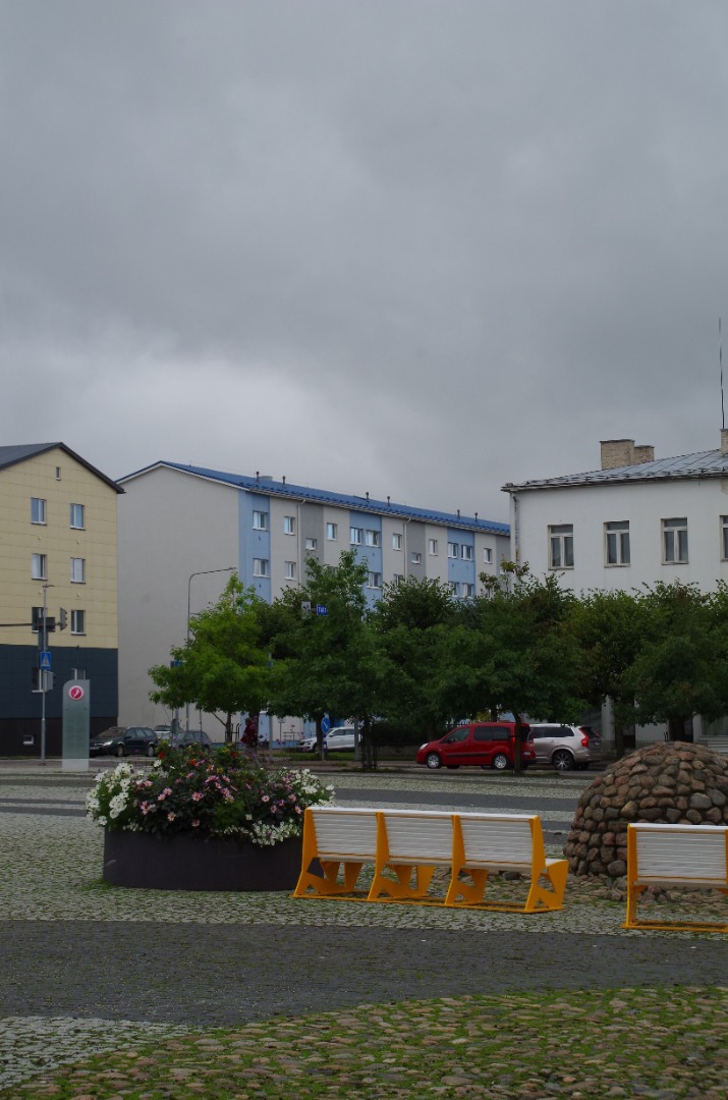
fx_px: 2194
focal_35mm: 72
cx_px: 364
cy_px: 550
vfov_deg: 28.1
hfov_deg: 18.8
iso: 250
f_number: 11
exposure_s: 1/200
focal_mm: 48
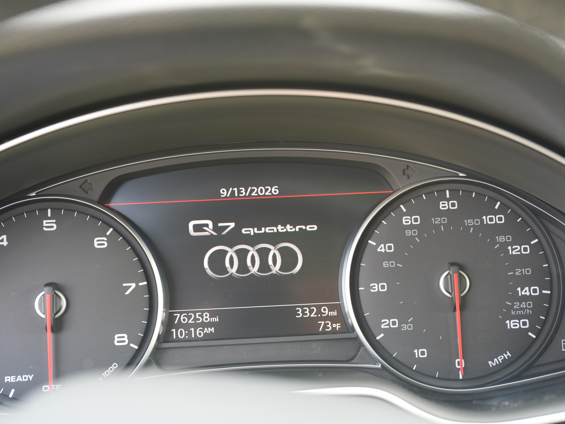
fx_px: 898
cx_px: 282
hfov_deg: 34.9
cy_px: 211
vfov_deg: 26.6
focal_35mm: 55
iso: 1250
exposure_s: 1/160
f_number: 4
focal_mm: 50
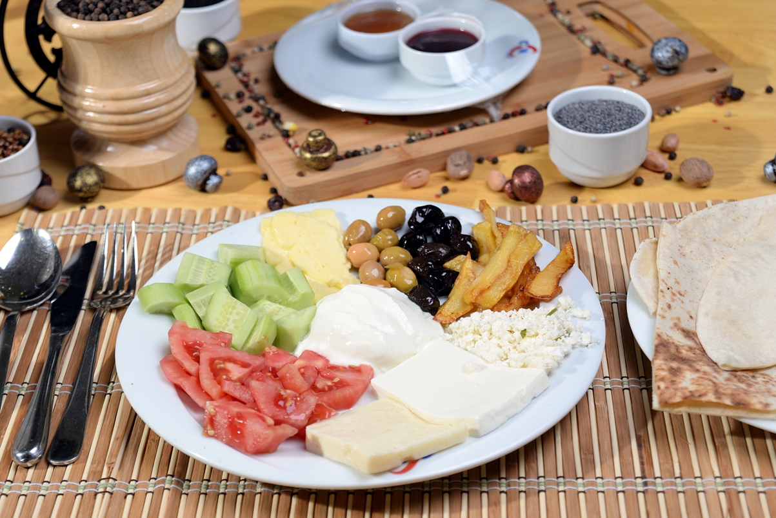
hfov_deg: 30.5
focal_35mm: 66
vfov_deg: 20.6
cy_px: 259
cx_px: 388
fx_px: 1423
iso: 100
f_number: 5.6
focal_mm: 66
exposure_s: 1/80
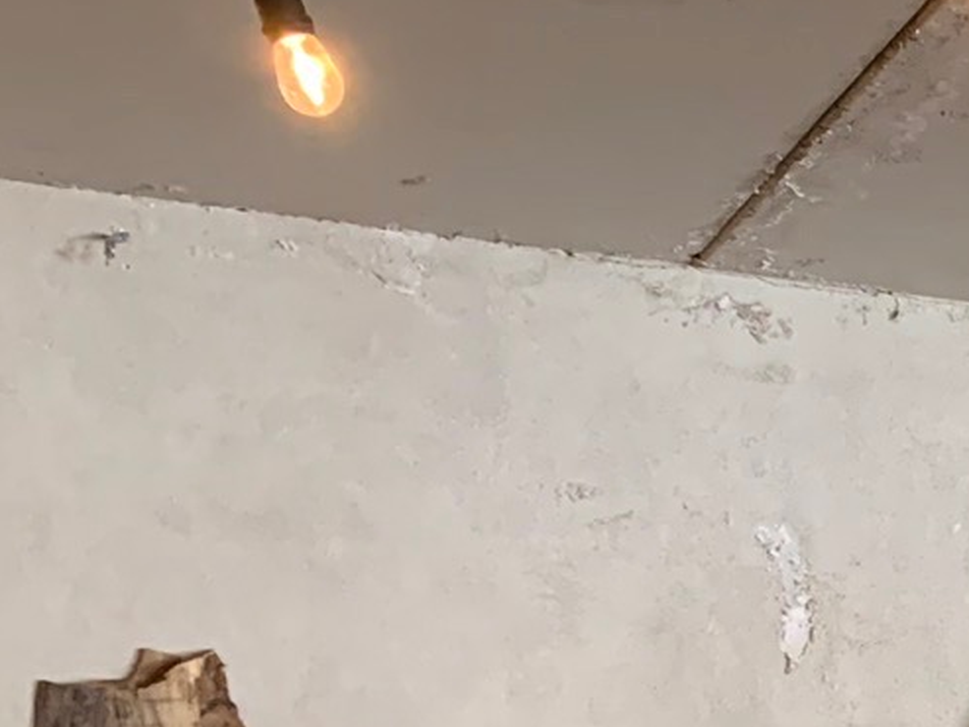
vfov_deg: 12.6
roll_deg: -0.3
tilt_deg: -3.8
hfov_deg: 15.6
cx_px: 1741
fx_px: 3024
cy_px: 1279
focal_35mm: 108
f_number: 1.8
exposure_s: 1/40
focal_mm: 4.25
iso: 250
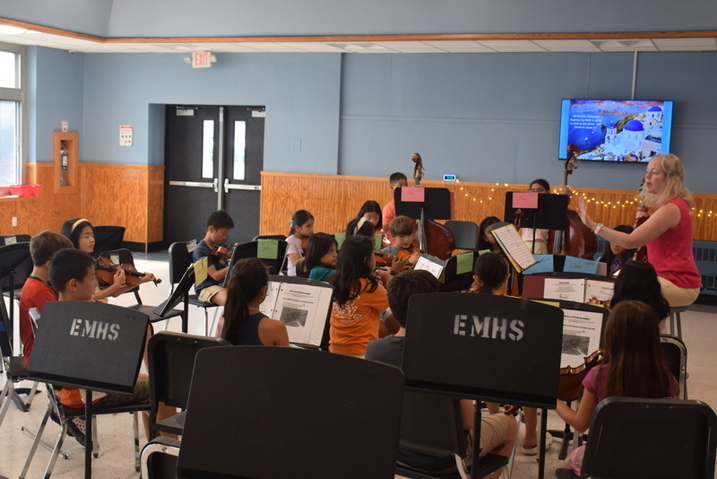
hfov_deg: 53.1
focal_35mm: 36
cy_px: 240
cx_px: 358
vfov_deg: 36.9
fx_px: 717
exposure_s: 1/100
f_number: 5
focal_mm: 24
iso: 400
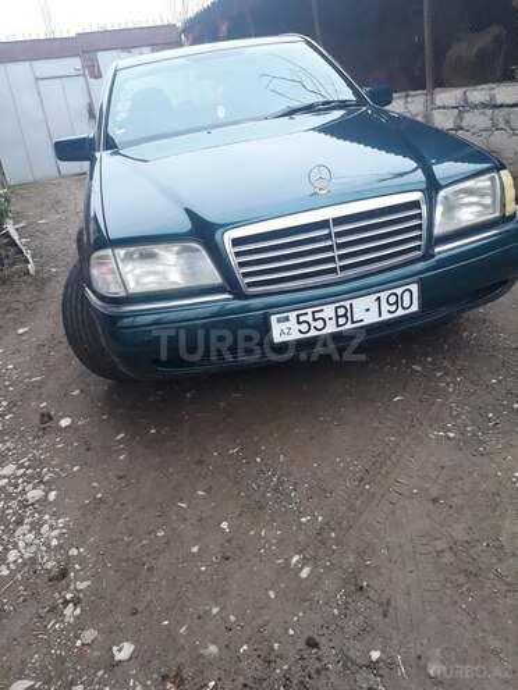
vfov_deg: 65.3
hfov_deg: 51.4
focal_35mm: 27
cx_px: 259
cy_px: 345
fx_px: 539
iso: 40
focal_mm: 3.6
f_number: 1.9
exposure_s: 1/131
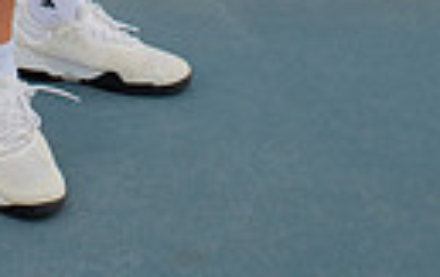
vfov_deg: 8.6
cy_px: -458
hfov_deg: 15.3
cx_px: 55
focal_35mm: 135
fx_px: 1621
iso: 100
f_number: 6.3
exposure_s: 1/320
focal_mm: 38
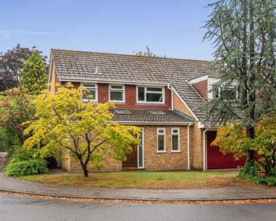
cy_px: 111
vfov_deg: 36.5
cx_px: 164
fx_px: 335
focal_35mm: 41
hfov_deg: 44.6
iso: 400
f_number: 8
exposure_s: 1/100
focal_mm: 24
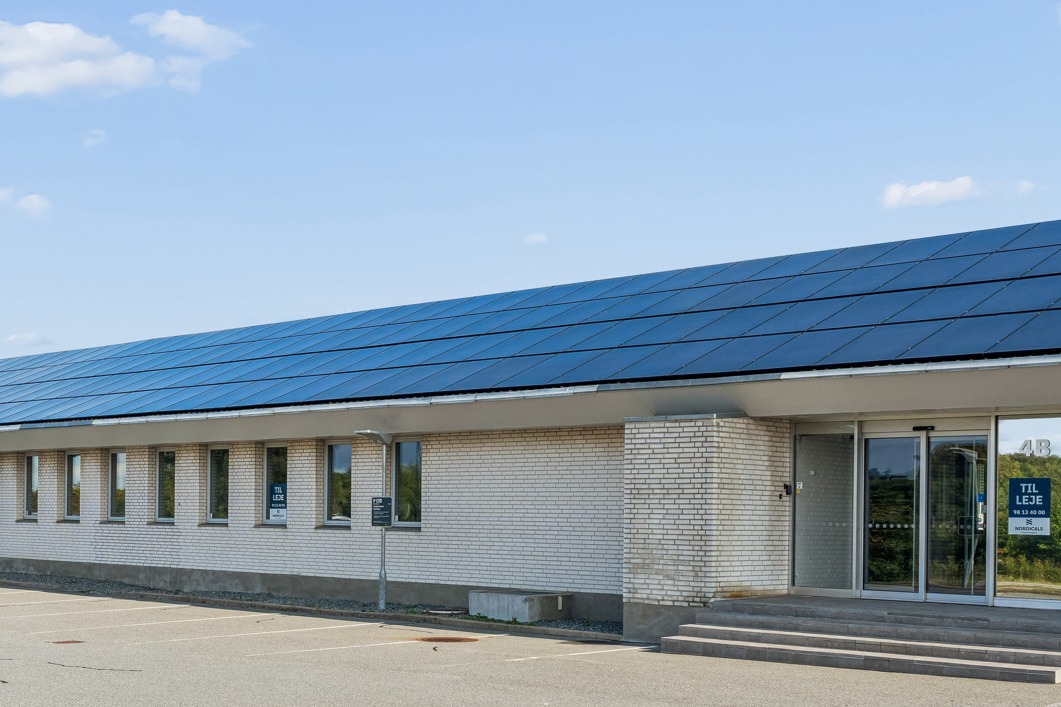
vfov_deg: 27.5
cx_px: 430
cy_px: 356
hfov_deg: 40.2
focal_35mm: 49
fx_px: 1444
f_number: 10
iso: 400
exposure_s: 1/500
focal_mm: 30
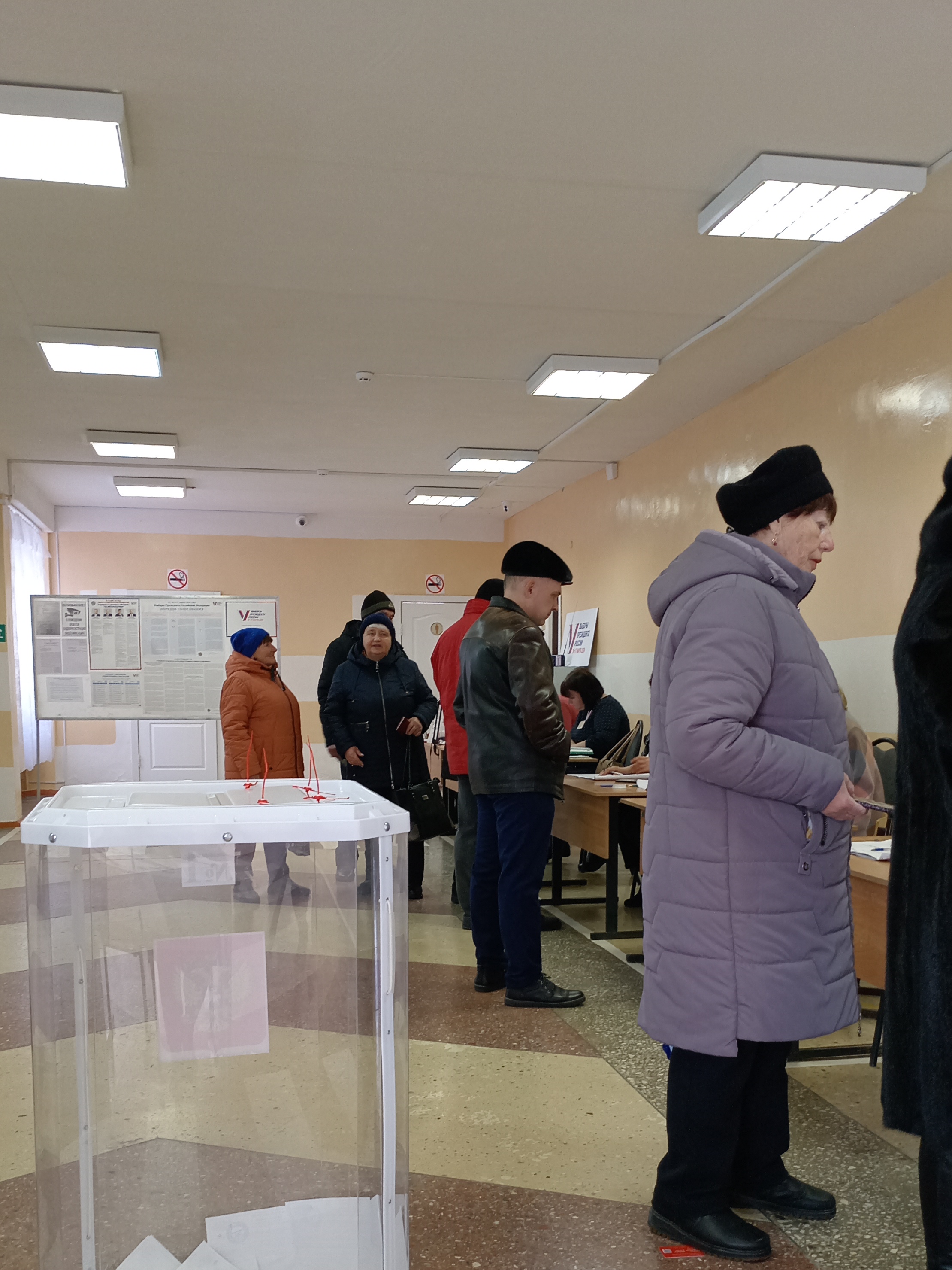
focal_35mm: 36
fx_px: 1320
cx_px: 501
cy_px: 815
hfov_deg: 39.7
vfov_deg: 50.7
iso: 312
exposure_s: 1/25
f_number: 1.8
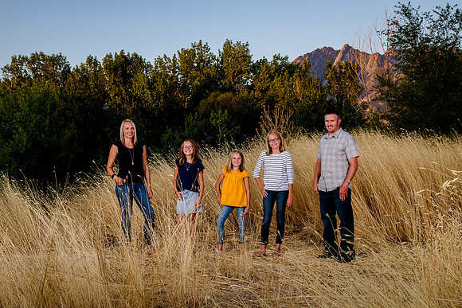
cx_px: 214
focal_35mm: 51
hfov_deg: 39.0
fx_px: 651
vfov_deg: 26.6
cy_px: 175
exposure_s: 1/250
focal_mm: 44
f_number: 10
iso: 800
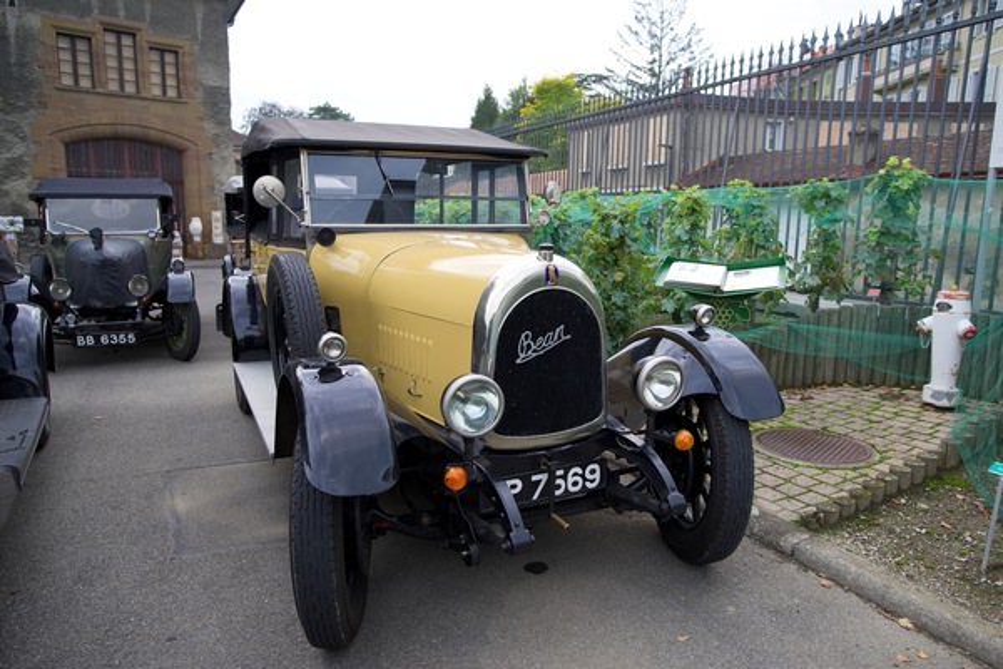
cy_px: 334
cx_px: 502
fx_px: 669
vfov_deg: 53.1
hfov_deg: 73.7
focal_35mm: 24
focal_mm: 24
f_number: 4.5
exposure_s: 1/10
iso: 50
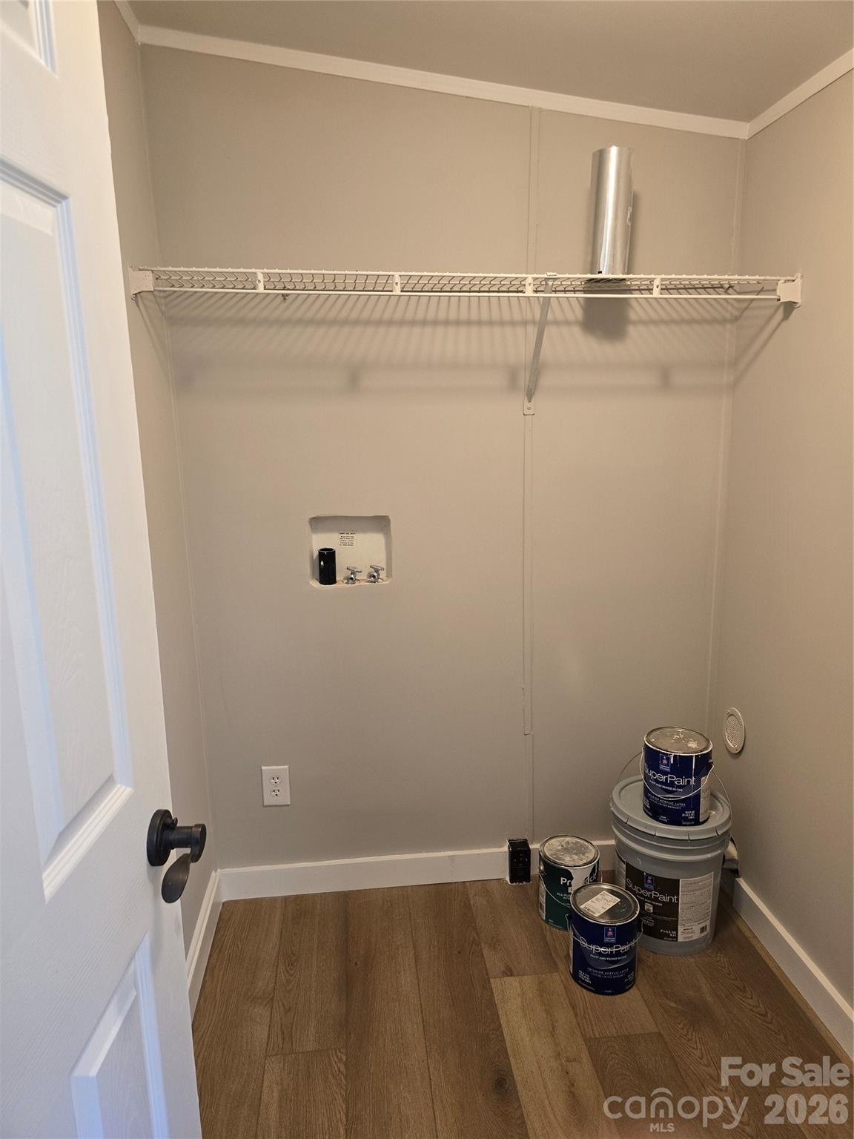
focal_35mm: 23
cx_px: 427
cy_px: 570
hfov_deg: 58.9
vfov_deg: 73.9
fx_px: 757
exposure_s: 1/120
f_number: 1.7
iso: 250
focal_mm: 6.3
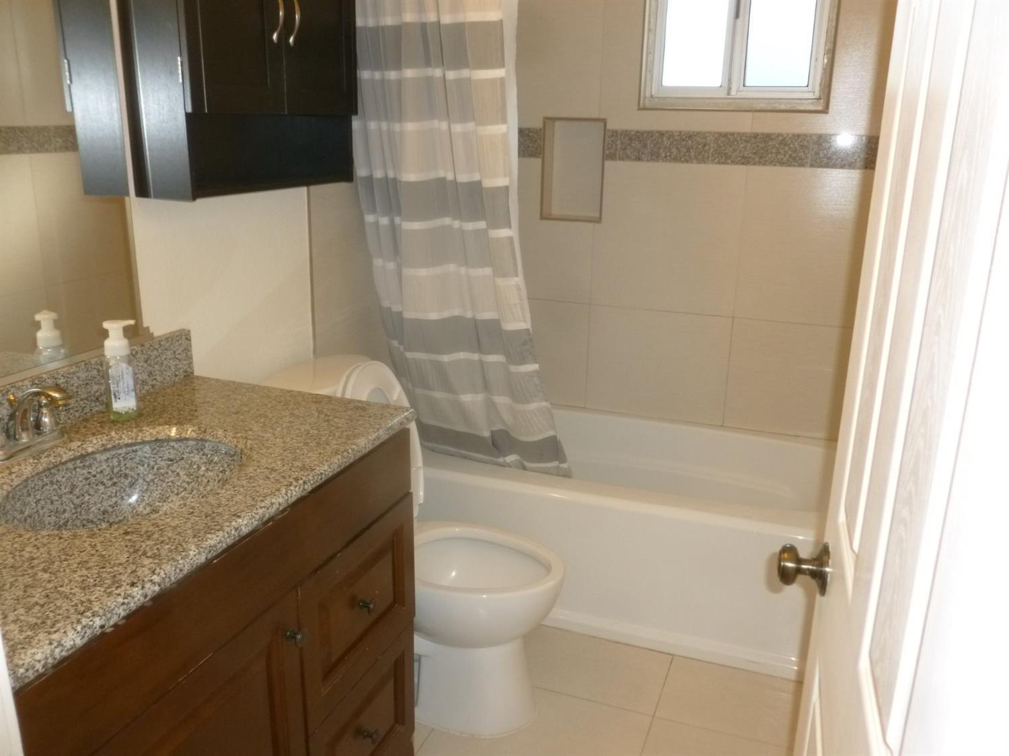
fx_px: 816
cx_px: 504
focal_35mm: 28
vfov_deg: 49.7
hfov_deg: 63.5
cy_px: 378
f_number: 3.3
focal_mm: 5
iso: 200
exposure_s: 1/60
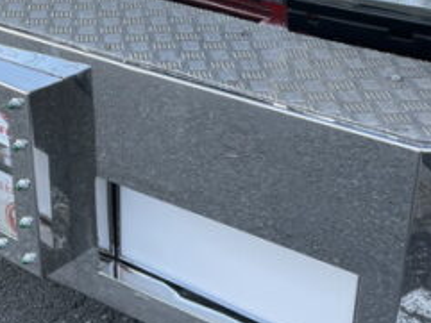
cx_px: 220
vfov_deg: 21.3
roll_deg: -1.9
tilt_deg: -26.1
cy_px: 134
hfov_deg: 28.1
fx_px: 860
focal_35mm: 69
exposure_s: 1/330
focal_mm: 4.2
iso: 32
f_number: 1.6
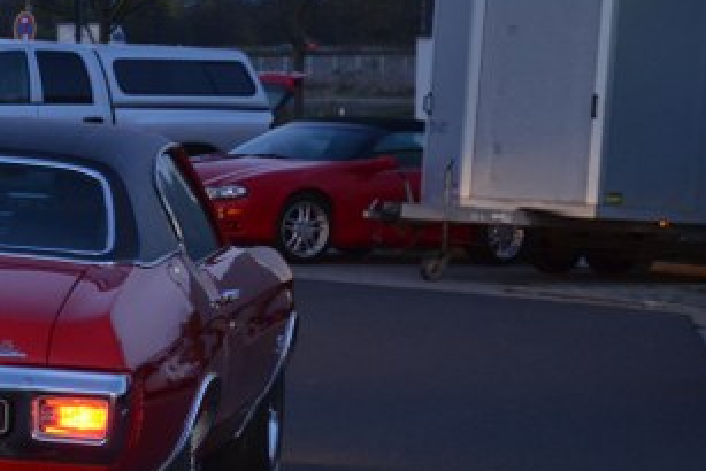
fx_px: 3669
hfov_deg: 10.8
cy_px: 248
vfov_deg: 7.4
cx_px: -184
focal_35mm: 187
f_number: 4.8
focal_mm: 48
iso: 800
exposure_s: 1/60
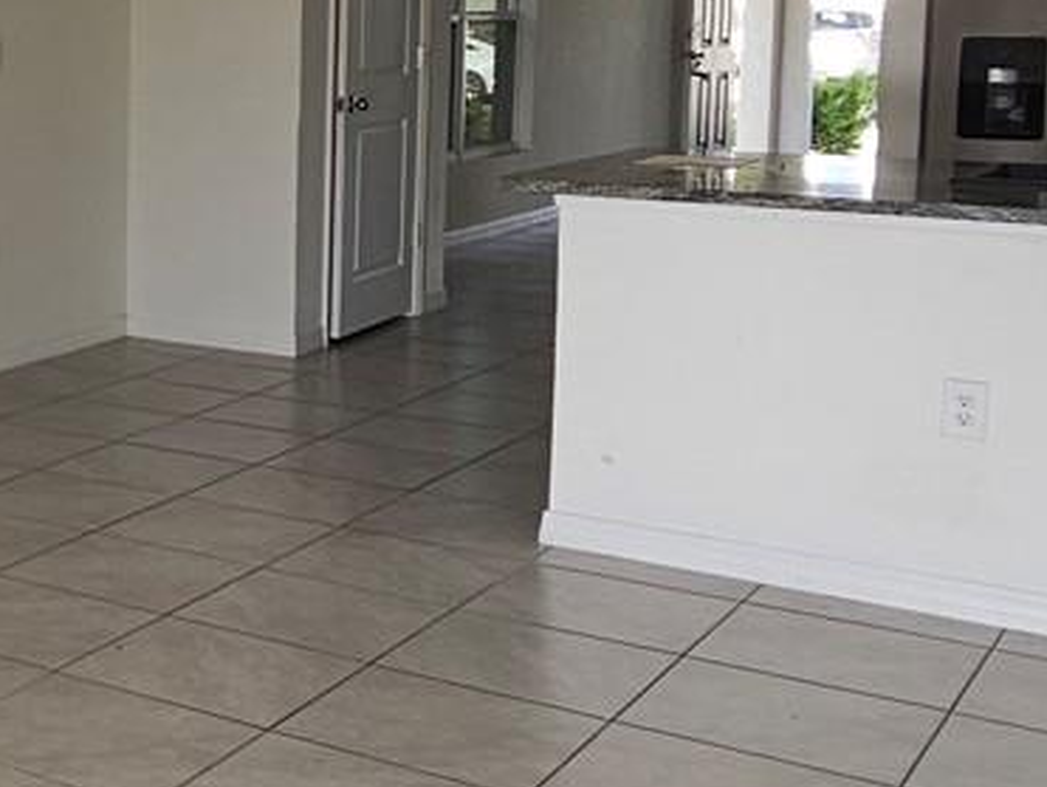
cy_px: 223
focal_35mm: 56
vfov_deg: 25.9
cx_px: -347
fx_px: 1695
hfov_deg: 27.9
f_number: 2.2
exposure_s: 1/120
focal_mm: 2.2
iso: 50
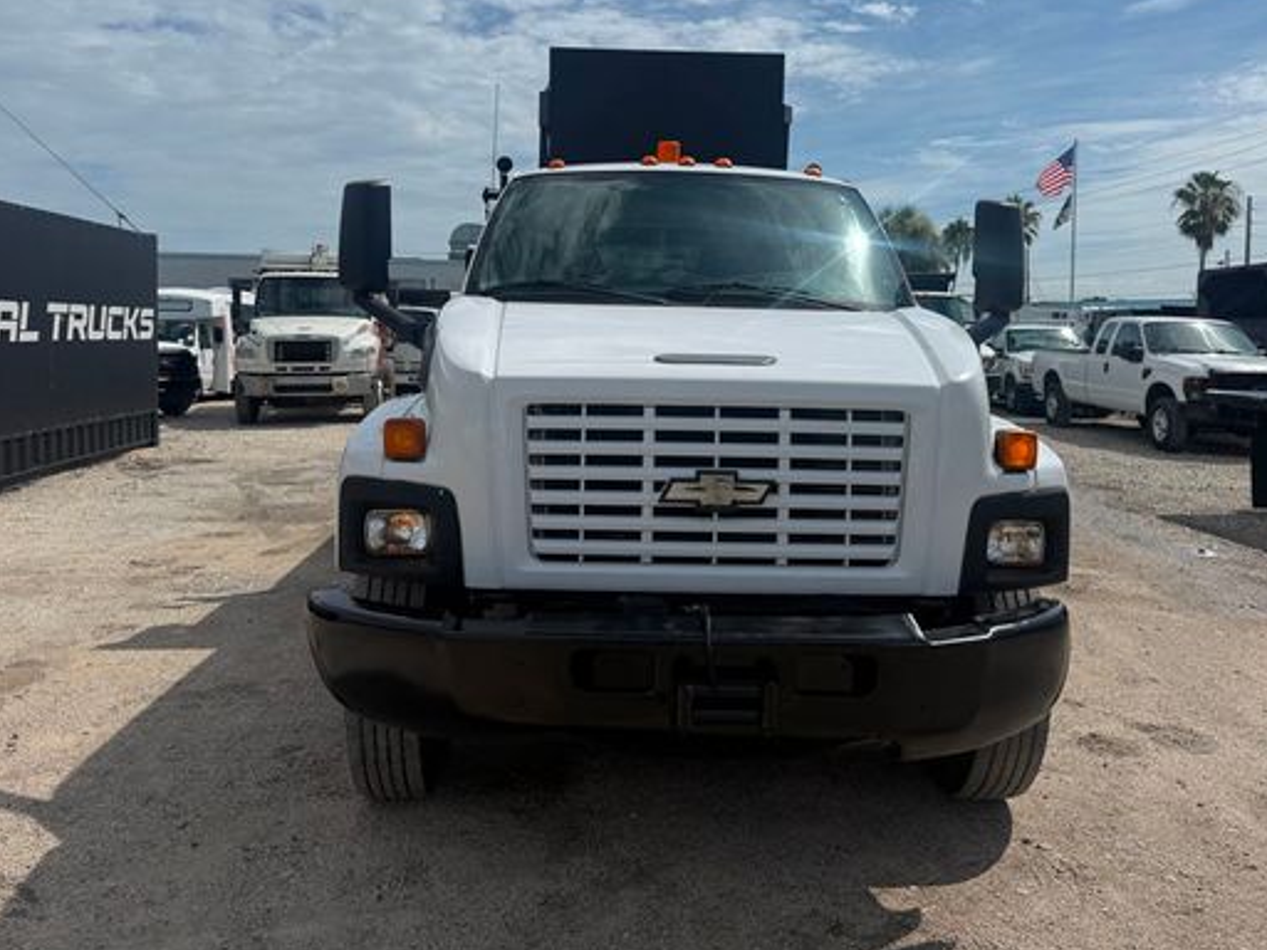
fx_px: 1098
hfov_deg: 59.9
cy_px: 369
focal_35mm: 30
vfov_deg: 46.5
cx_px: 663
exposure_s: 1/10309
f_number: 1.78
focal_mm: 6.76
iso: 80
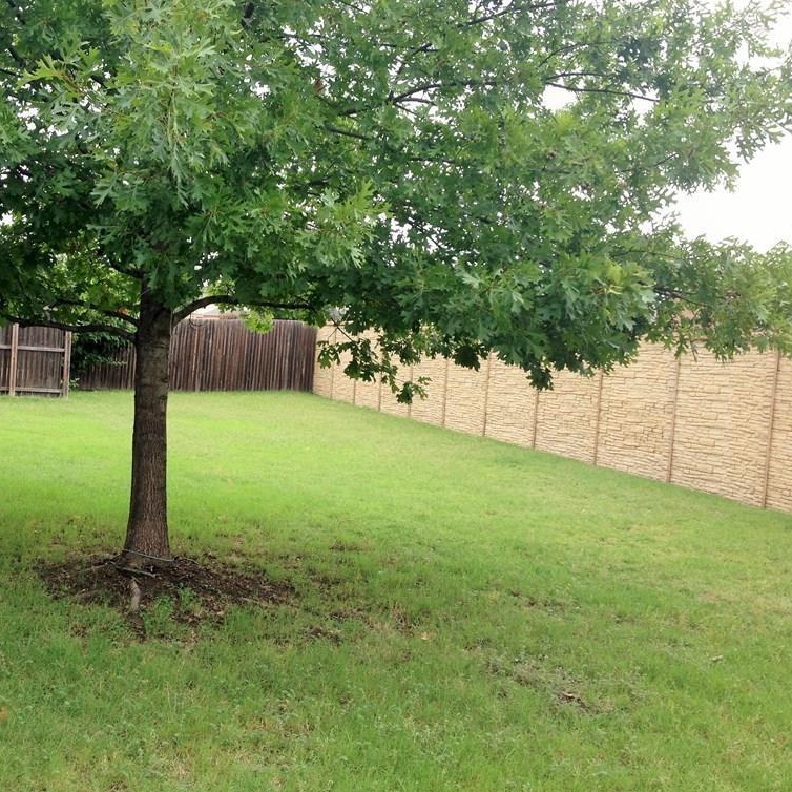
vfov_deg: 40.0
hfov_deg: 39.5
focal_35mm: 42
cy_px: 395
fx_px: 1087
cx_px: 262
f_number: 2.4
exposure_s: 1/312
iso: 50
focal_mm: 4.28
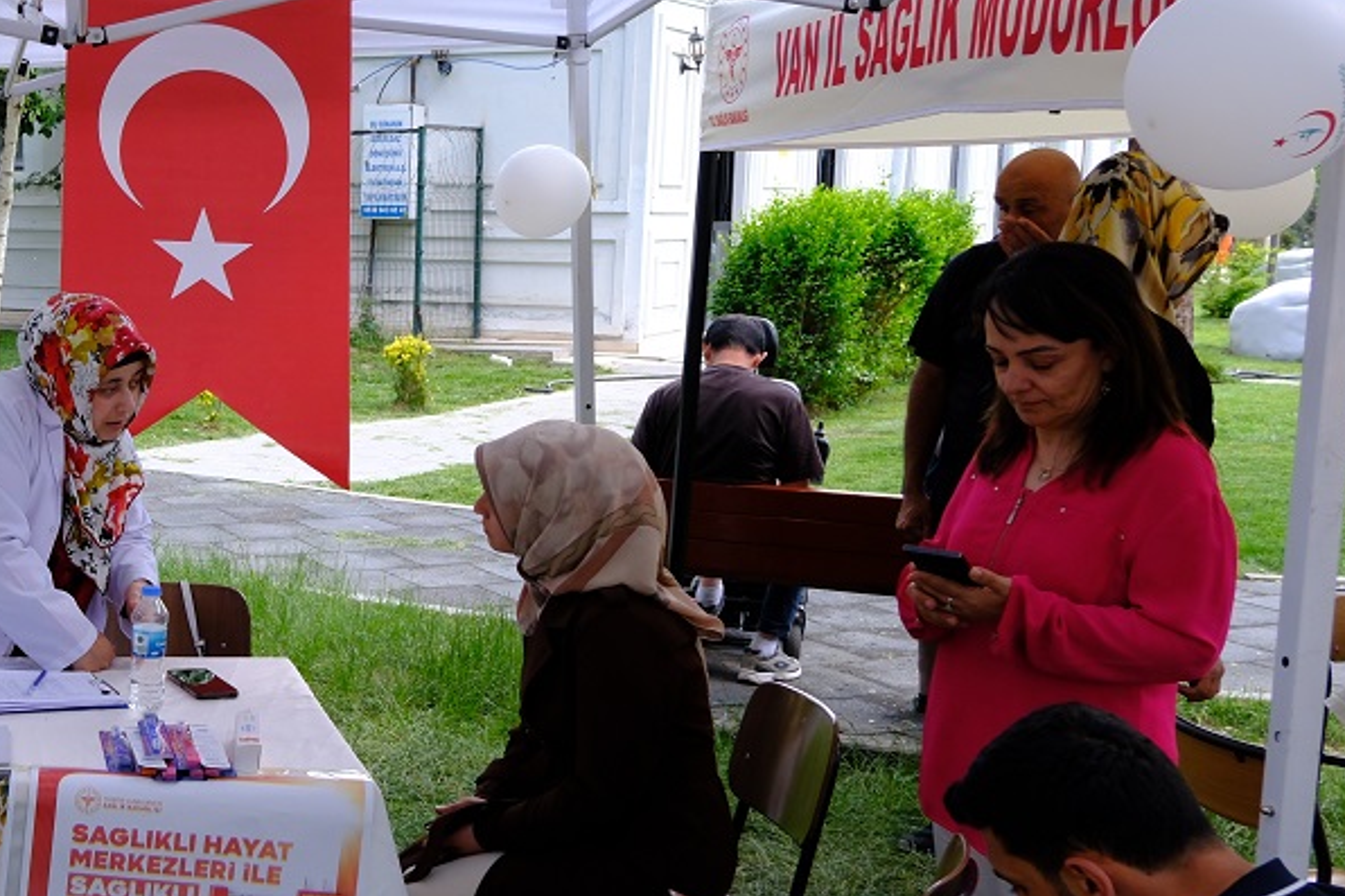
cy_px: 467
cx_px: 81
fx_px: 2054
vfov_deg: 24.6
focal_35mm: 55
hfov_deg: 33.9
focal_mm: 16
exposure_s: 1/200
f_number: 4.5
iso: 400
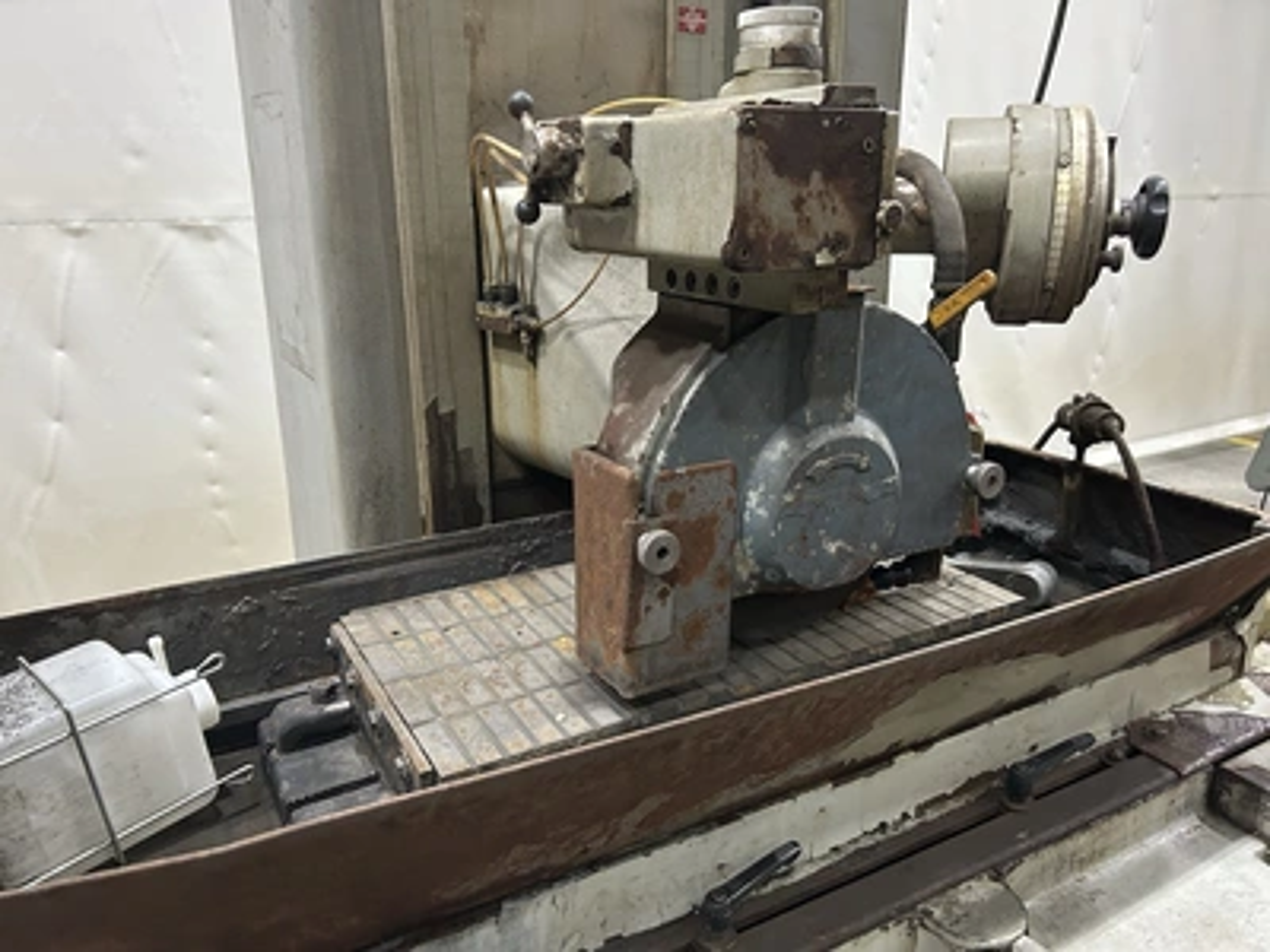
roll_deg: +0.6
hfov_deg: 67.3
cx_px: 635
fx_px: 954
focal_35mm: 26
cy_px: 476
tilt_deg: -14.4
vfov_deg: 53.1
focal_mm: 5.7
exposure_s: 1/60
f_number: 1.5
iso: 500
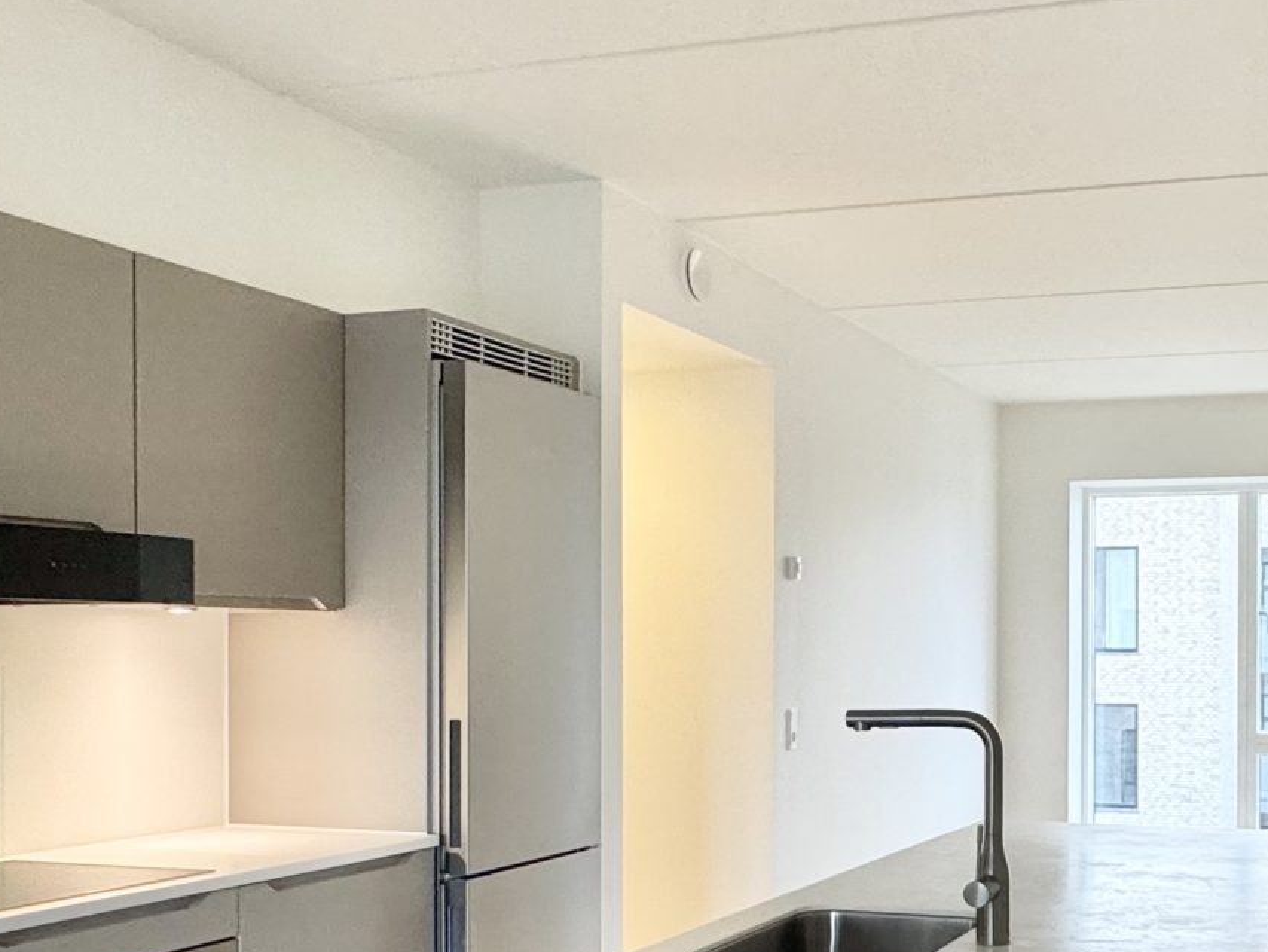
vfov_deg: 33.9
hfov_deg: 42.9
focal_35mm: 42
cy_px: 659
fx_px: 1539
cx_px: 1005
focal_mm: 2.22
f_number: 2.2
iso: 160
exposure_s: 1/100
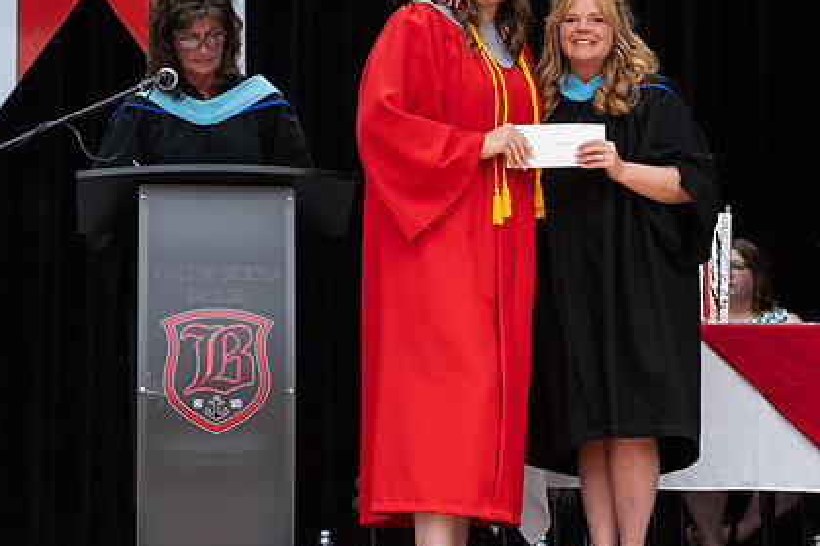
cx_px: 481
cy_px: 323
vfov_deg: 9.0
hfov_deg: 13.5
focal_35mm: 152
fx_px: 3461
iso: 1000
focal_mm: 85
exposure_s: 1/200
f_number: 2.8
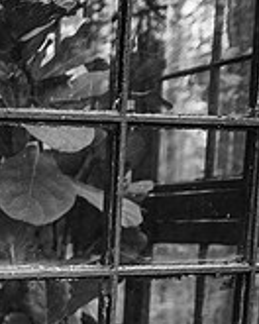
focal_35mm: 79
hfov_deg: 16.1
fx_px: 757
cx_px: -222
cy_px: 356
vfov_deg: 22.7
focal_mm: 24
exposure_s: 1/400
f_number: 2.2
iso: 200
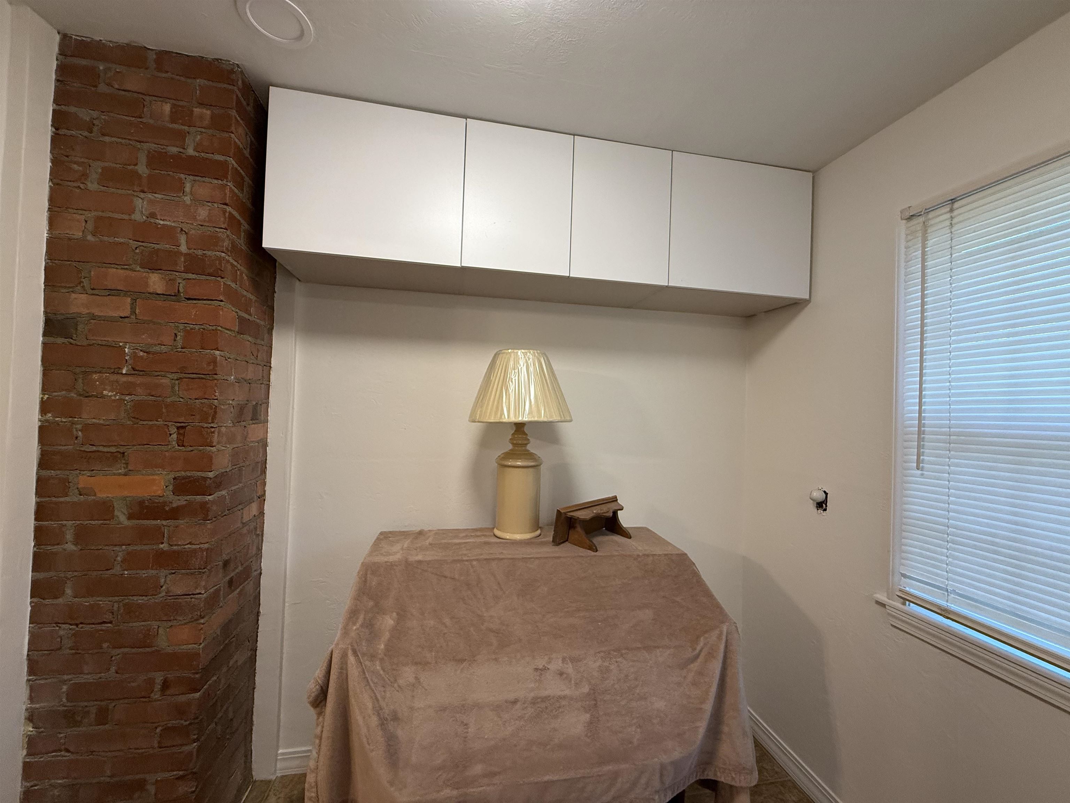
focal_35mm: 14
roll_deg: -2.2
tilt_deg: +2.0
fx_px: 433
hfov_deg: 102.1
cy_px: 402
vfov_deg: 85.7
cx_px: 535
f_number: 2.2
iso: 250
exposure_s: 1/120
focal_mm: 2.22
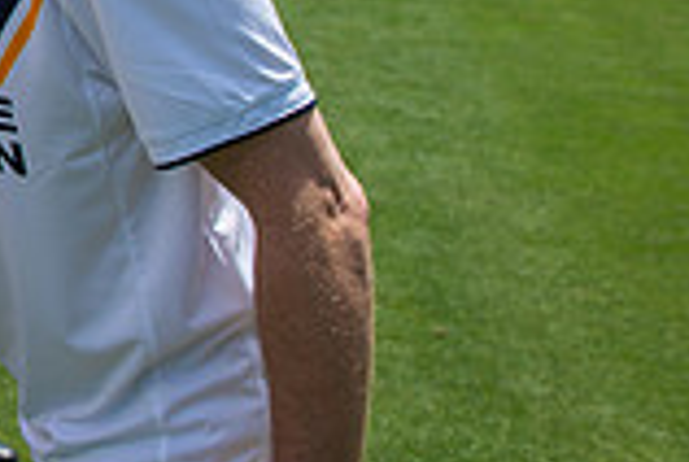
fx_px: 1687
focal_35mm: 88
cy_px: -68
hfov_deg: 19.1
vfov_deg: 15.1
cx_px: -449
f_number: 5.6
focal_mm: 24
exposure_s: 1/800
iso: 200
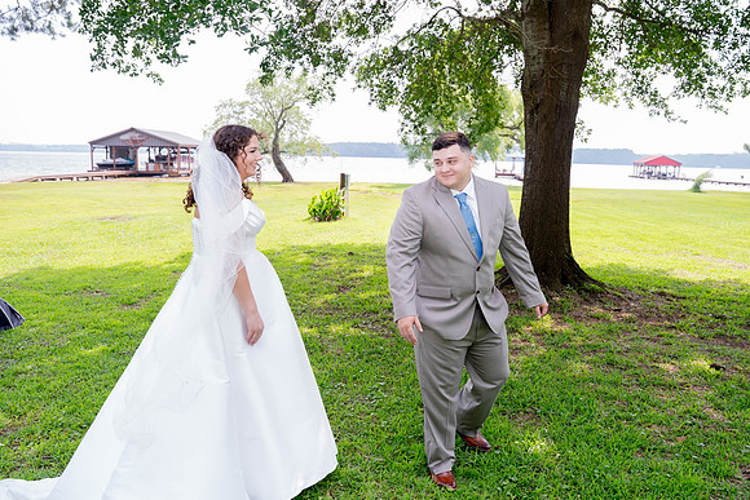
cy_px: 250
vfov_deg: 46.0
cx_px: 375
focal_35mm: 28
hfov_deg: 64.9
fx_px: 590
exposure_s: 1/200
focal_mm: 28.3
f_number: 4.5
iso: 200
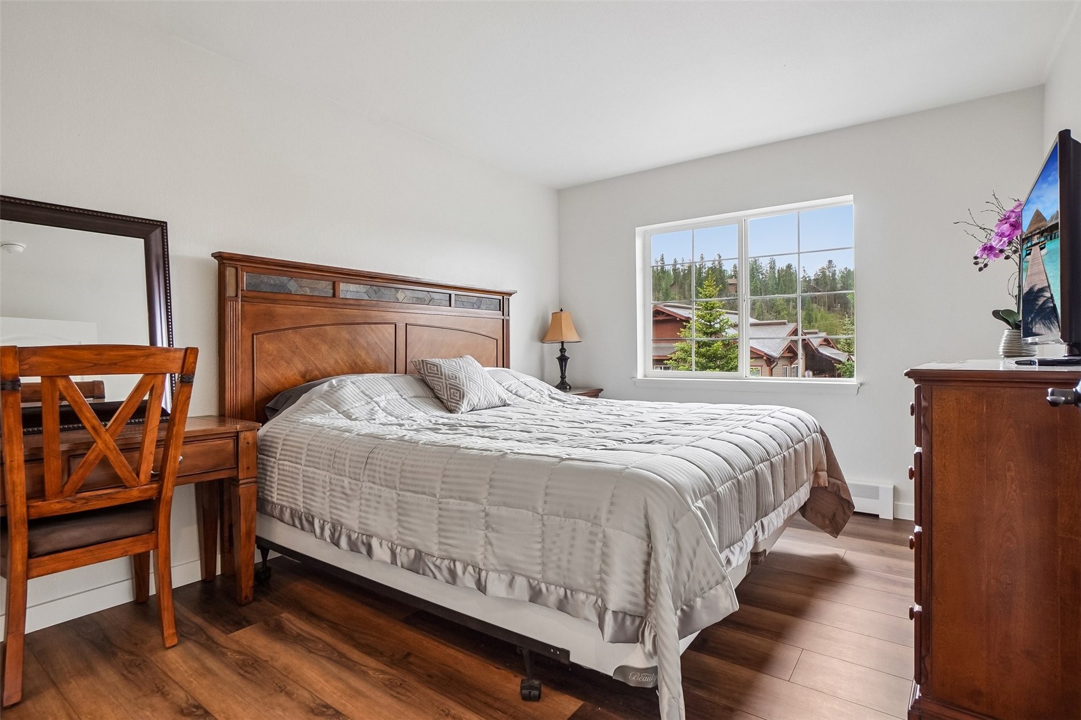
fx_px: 540
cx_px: 540
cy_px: 360
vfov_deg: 67.4
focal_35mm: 18
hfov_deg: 90.0
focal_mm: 12
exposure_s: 1/25
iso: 400
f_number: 8
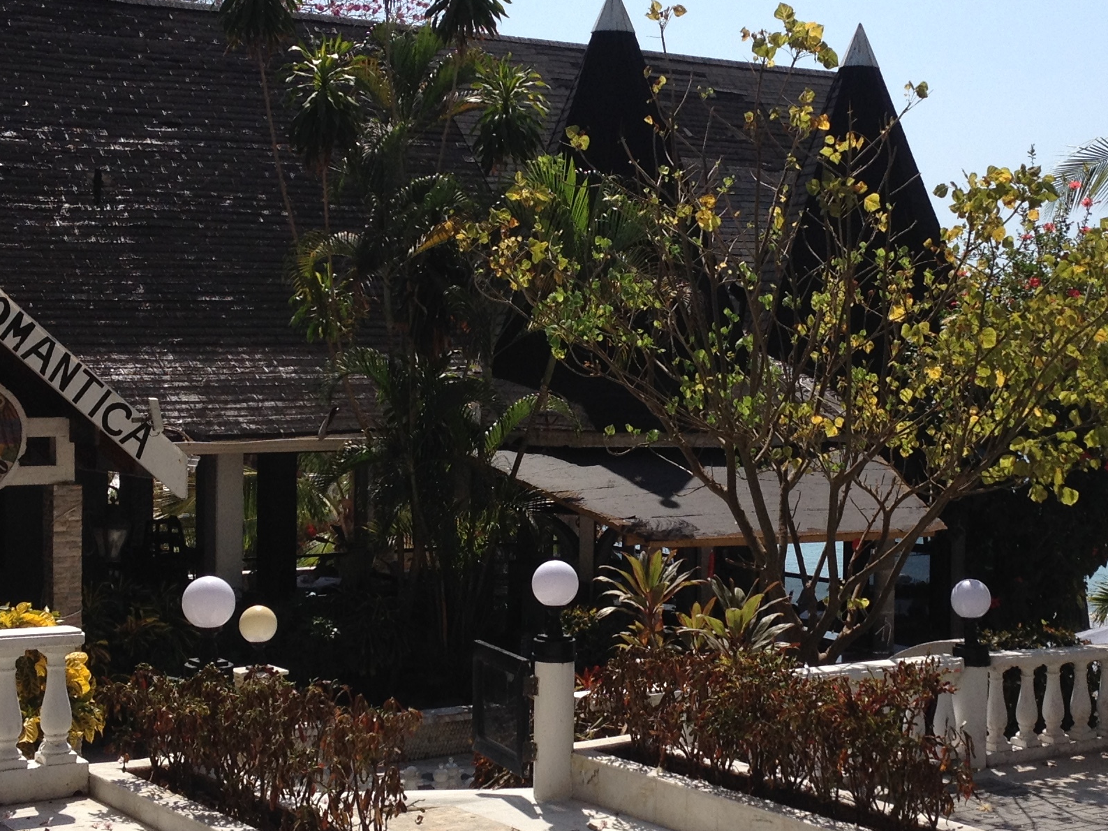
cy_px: 443
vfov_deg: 20.4
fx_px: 2304
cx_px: 691
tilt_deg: -5.3
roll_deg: -0.9
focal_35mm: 72
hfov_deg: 26.9
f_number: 2.4
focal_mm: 4.28
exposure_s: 1/2513
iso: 50
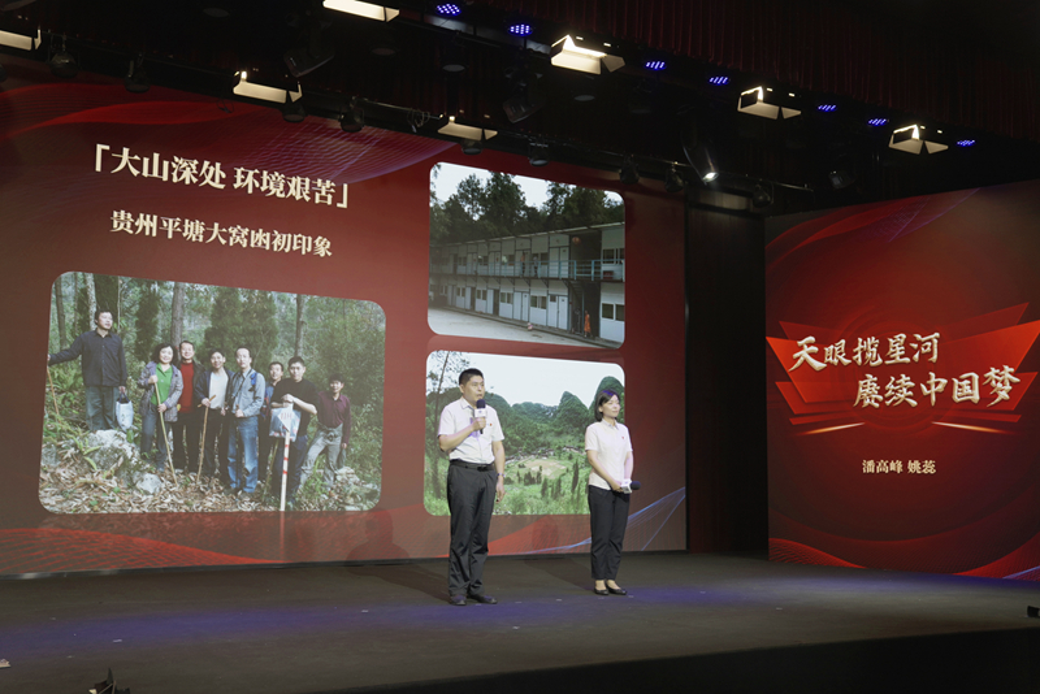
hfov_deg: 49.5
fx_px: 1127
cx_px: 520
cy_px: 347
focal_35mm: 39
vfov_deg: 34.2
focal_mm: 39
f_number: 2.8
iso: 250
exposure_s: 1/100
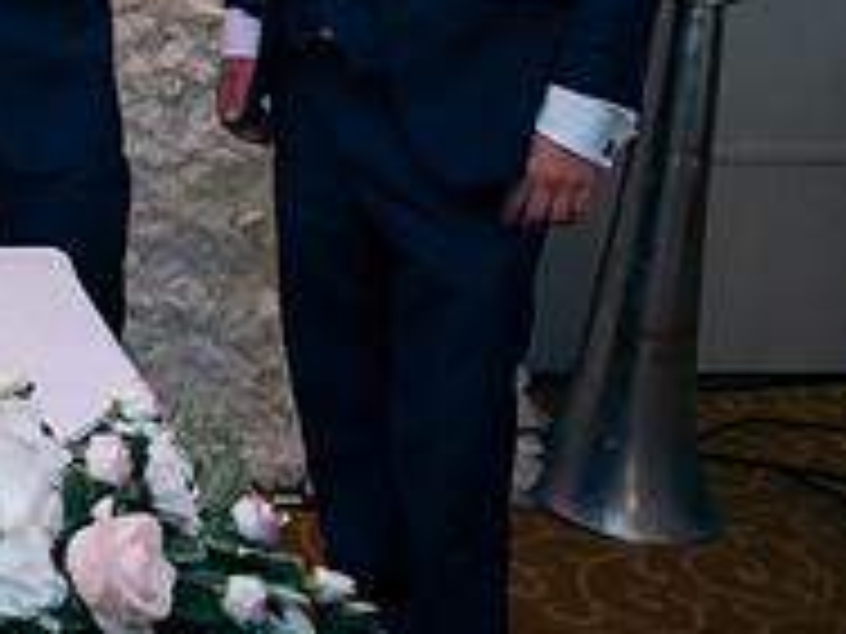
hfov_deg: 20.6
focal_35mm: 80
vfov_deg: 17.2
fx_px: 1955
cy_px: -223
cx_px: -446
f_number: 3.5
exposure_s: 1/160
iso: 640
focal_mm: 27
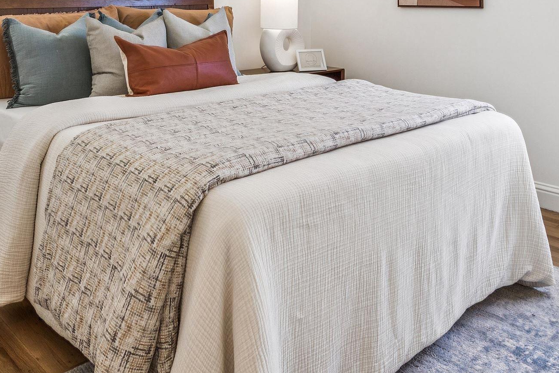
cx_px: 296
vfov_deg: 32.3
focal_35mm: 38
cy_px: 1
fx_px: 590
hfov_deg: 50.7
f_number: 8
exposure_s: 1/25
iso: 250
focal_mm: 16
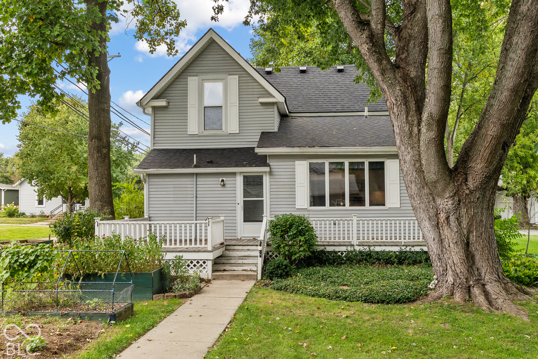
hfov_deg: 53.1
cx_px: 269
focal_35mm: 36
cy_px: 180
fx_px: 538
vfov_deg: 36.9
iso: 320
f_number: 5.6
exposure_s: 1/320
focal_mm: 24
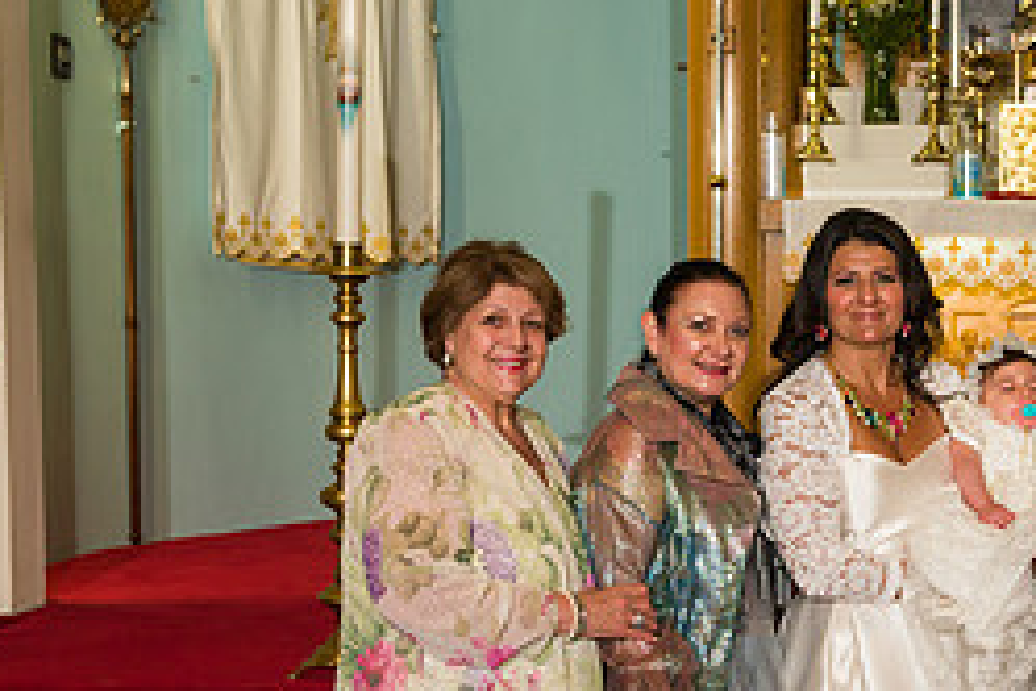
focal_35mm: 80
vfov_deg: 17.0
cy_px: 478
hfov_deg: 24.6
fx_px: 2302
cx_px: 949
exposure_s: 1/200
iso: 640
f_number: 5
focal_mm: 31
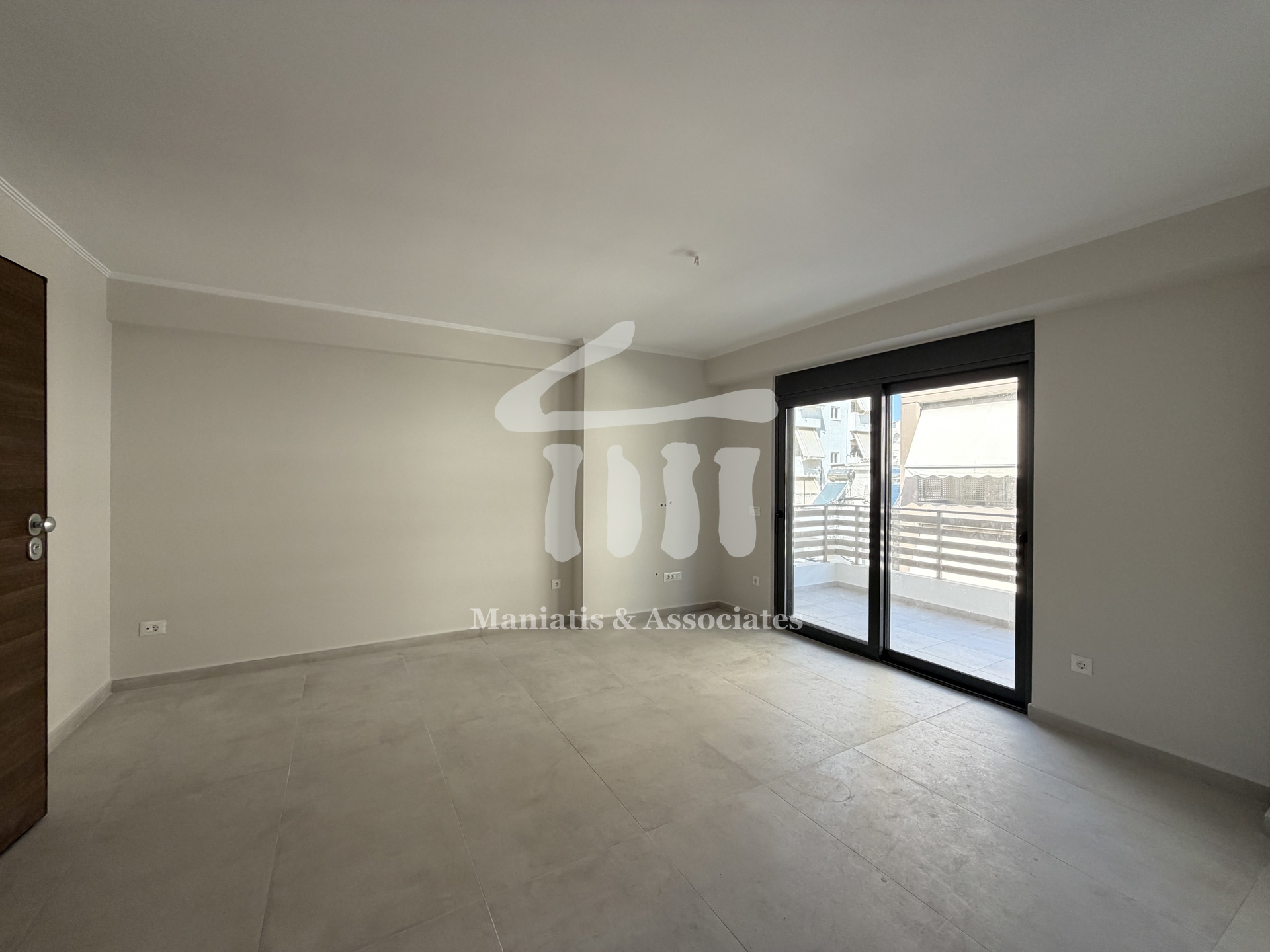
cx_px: 635
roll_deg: -0.1
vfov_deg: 85.7
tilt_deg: +0.3
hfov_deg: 102.1
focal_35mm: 14
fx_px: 514
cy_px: 476
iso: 100
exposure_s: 1/121
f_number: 2.2
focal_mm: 2.22
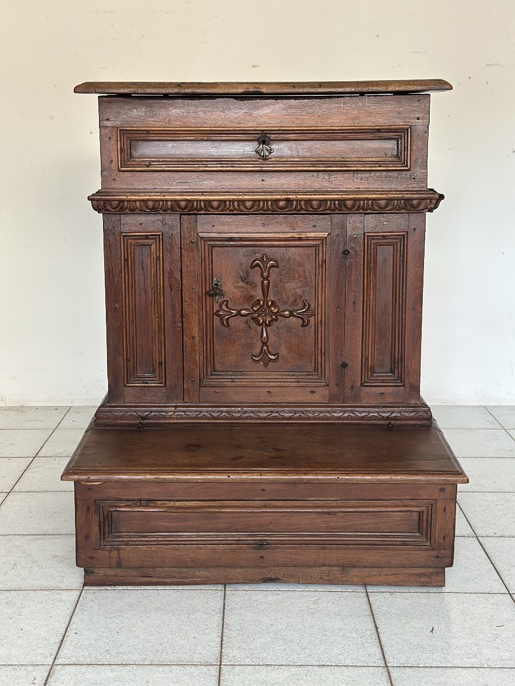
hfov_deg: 30.3
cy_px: 343
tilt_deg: -11.3
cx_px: 258
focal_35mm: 48
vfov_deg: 39.7
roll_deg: +1.0
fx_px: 952
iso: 400
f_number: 1.78
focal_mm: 6.86
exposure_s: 1/60
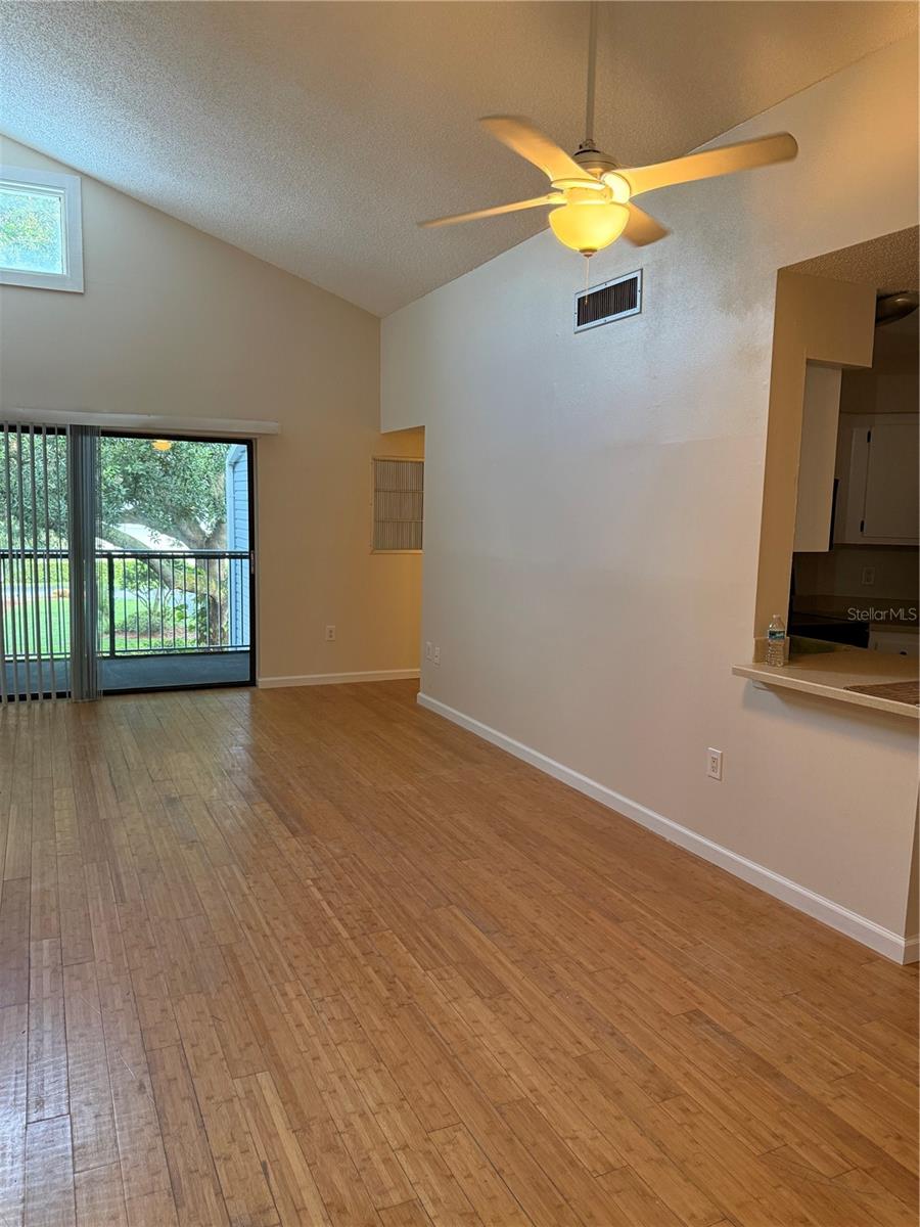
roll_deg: -1.5
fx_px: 850
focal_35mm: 24
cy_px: 614
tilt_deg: -6.0
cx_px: 460
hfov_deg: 56.8
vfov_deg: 71.6
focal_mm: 6.76
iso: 250
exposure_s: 1/60
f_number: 1.78
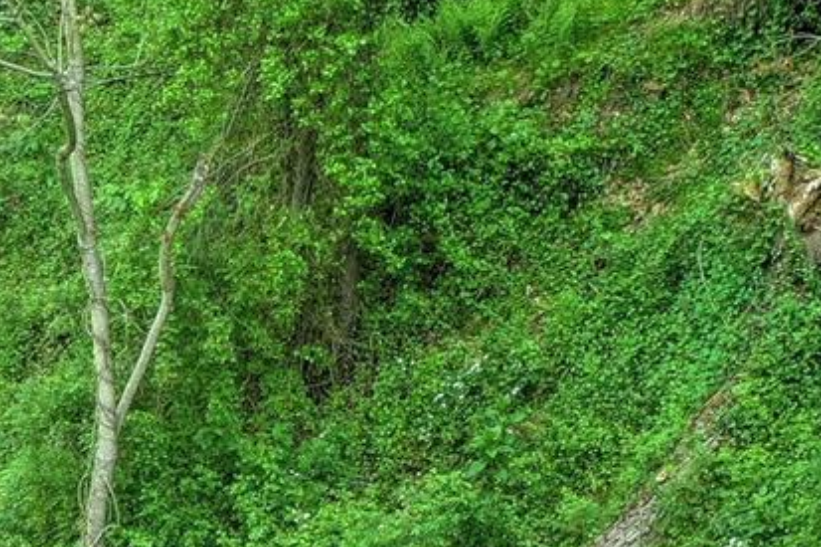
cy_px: 1161
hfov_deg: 14.0
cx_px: -320
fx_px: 3169
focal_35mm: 139
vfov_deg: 9.2
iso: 100
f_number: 4
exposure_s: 1/100
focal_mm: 10.3
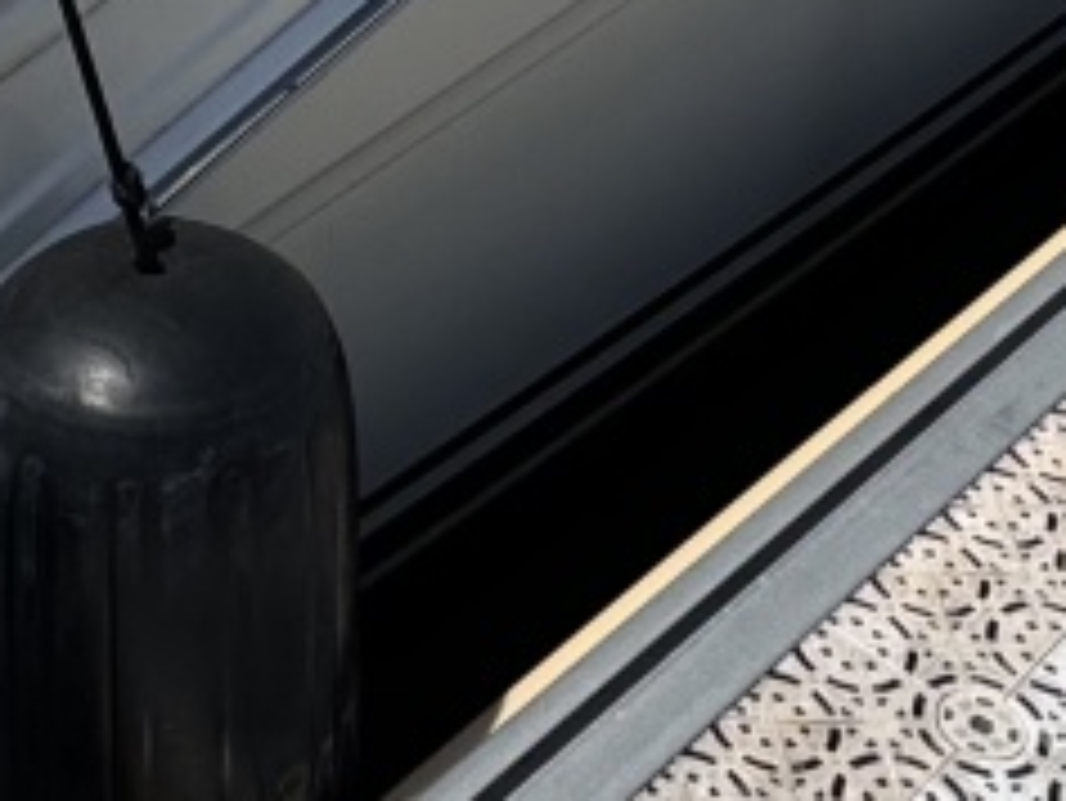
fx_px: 2619
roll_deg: -1.3
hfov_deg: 22.7
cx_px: 193
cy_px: -765
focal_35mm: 85
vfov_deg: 14.6
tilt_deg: -11.4
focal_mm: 2.22
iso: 50
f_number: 2.2
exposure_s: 1/3906
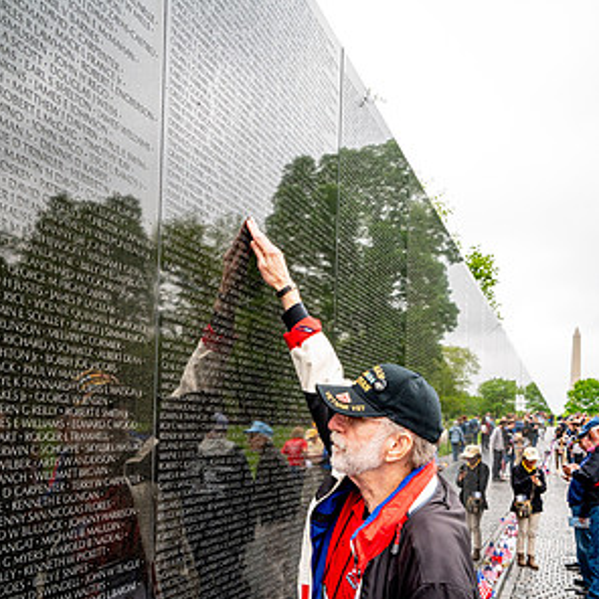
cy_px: 421
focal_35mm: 31
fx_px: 607
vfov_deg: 51.1
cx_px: 298
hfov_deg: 52.5
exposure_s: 1/640
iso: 1000
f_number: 8
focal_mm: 24
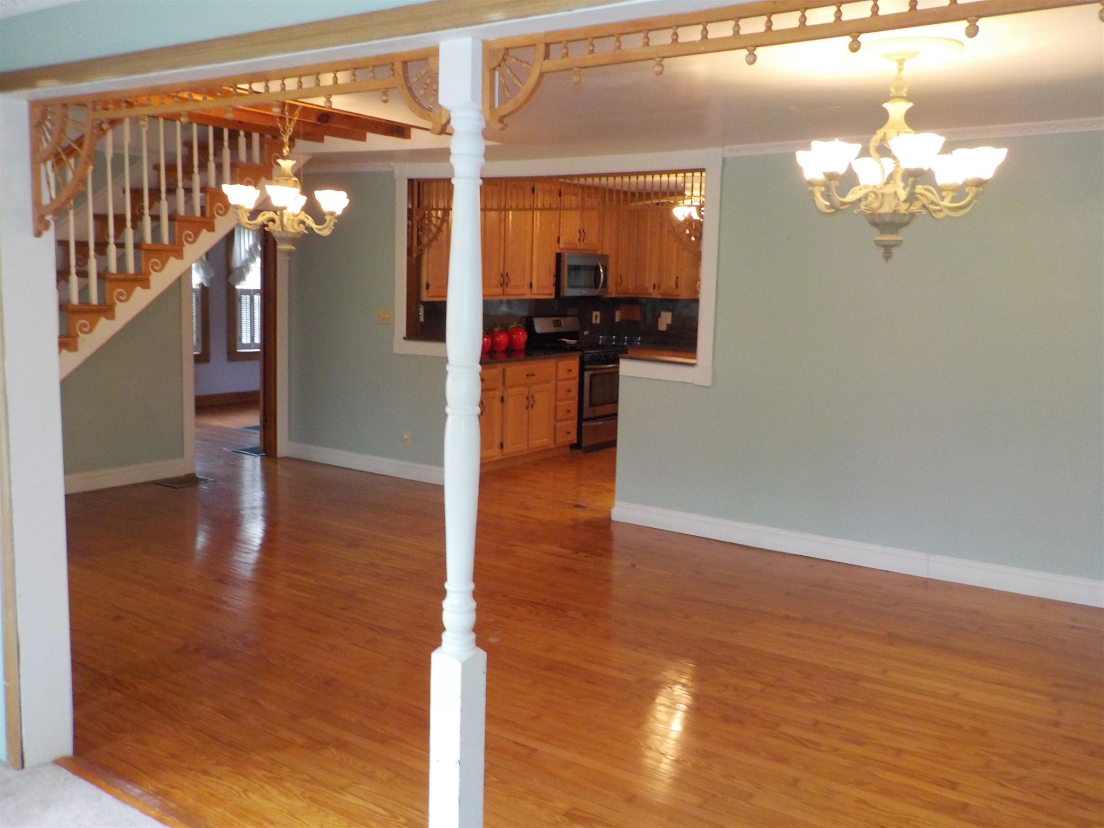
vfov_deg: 46.8
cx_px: 552
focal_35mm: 30
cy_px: 414
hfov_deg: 60.0
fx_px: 957
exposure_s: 1/30
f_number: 3.3
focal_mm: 4.1
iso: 360
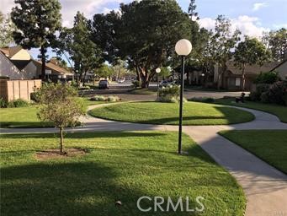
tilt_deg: -6.4
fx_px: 241
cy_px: 108
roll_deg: -1.1
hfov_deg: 61.6
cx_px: 144
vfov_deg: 48.3
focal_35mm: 29
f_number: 2.2
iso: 25
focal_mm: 4.15
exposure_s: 1/630
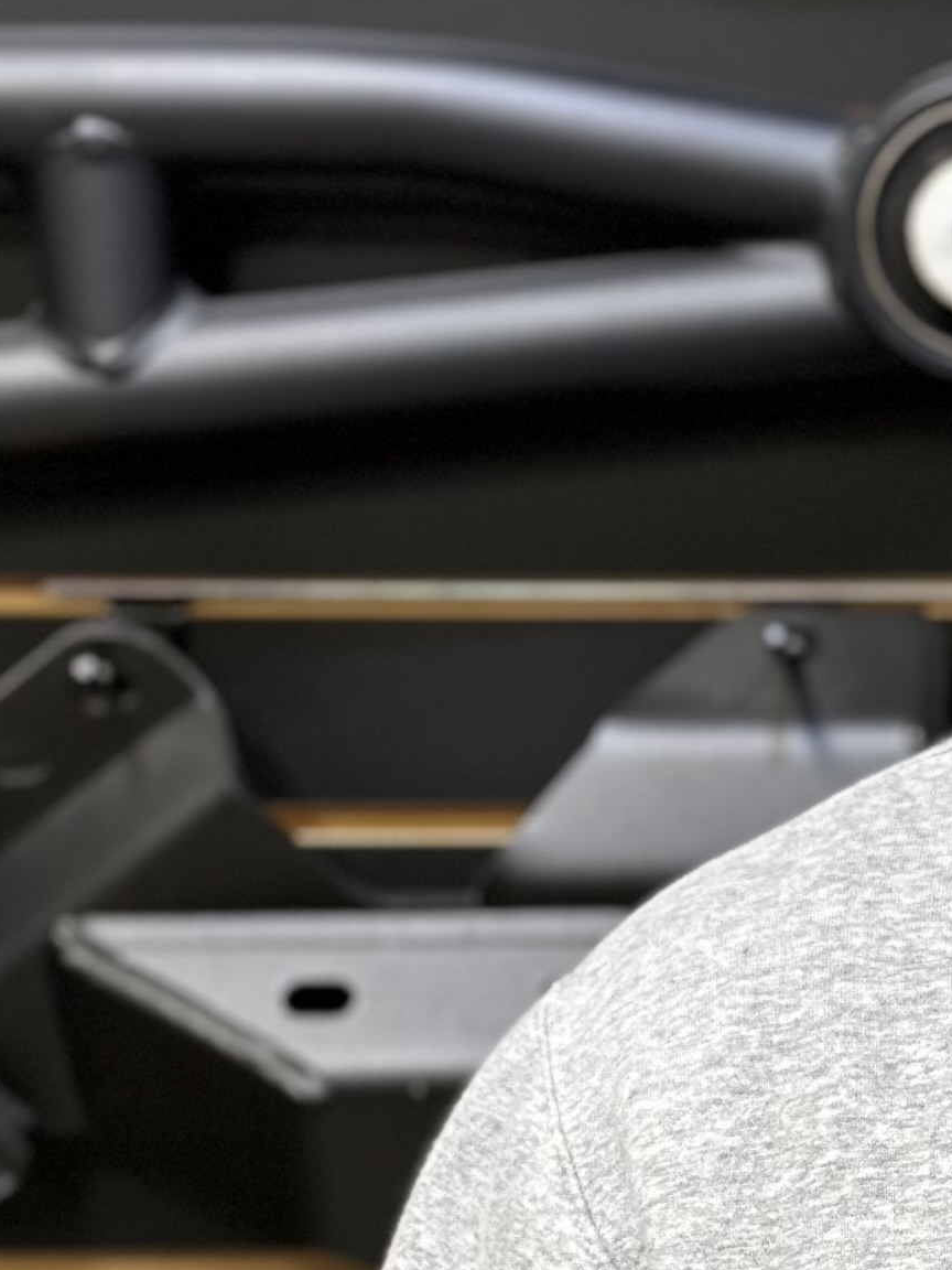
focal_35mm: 168
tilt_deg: -11.1
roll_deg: -1.2
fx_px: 6160
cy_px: 1238
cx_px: 1519
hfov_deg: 8.6
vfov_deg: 11.7
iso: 80
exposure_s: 1/60
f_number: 1.78
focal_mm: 6.86
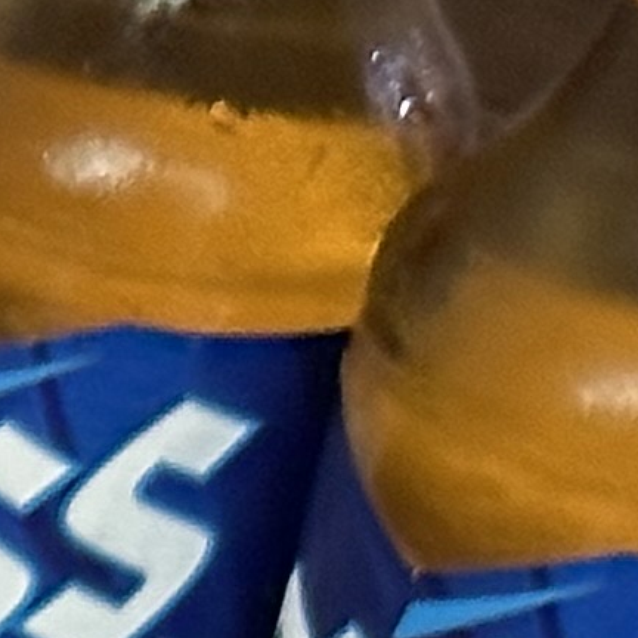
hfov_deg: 4.0
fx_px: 8257
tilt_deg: -38.6
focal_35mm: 396
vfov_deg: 4.2
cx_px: -2305
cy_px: 2062
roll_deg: -4.5
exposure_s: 1/60
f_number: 1.78
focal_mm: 6.86
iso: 125
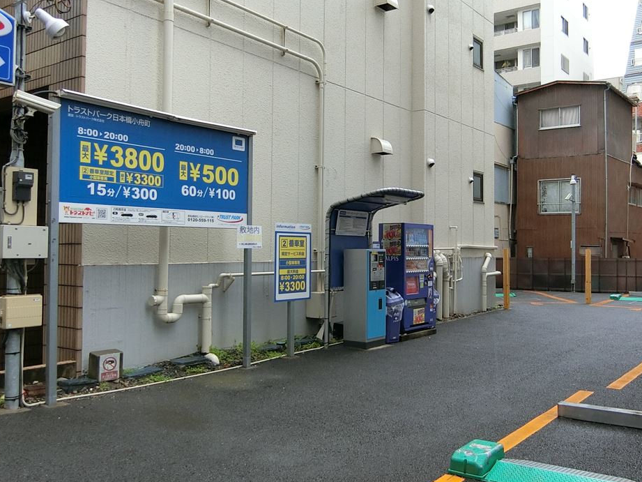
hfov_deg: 54.7
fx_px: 612
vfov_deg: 43.0
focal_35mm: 33
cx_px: 402
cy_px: 236
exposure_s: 1/125
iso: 160
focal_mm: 4.06
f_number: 2.7
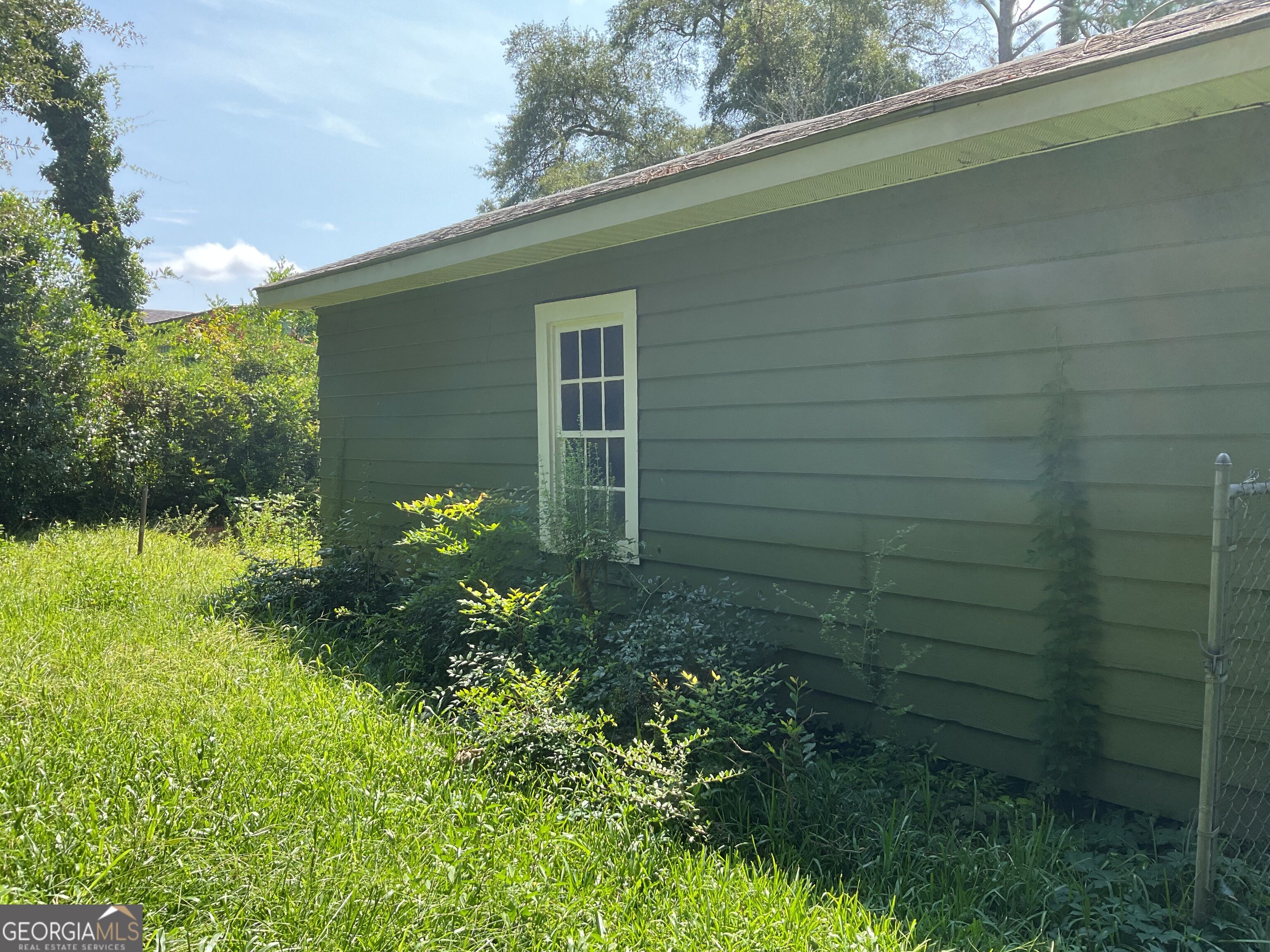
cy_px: 476
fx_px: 1064
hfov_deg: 61.7
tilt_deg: -4.1
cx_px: 635
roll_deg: -0.4
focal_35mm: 29
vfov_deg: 48.2
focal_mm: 3
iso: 16
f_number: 1.8
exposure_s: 1/412
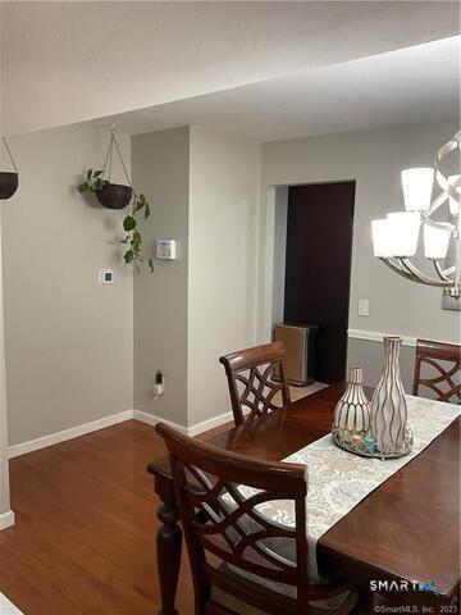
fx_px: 515
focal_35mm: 29
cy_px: 308
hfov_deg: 48.2
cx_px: 230
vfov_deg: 61.7
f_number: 1.8
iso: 100
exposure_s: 1/60
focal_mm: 3
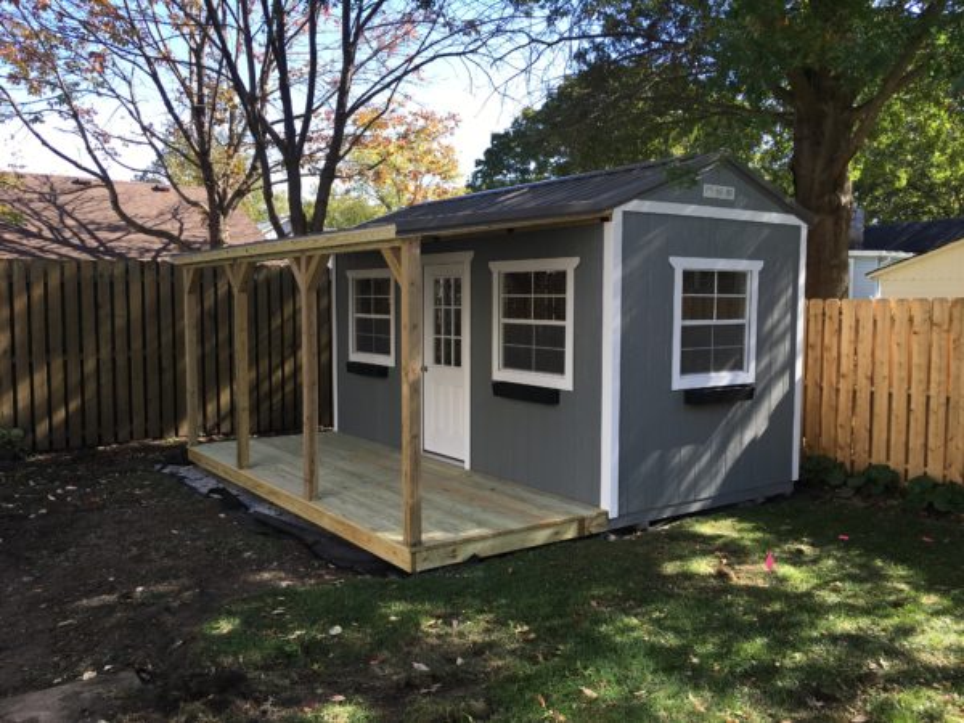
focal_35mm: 29
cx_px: 482
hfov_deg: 61.7
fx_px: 808
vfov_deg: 48.2
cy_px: 362
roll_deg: +0.4
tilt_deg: -4.7
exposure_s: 1/291
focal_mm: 4.15
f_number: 2.2
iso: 25
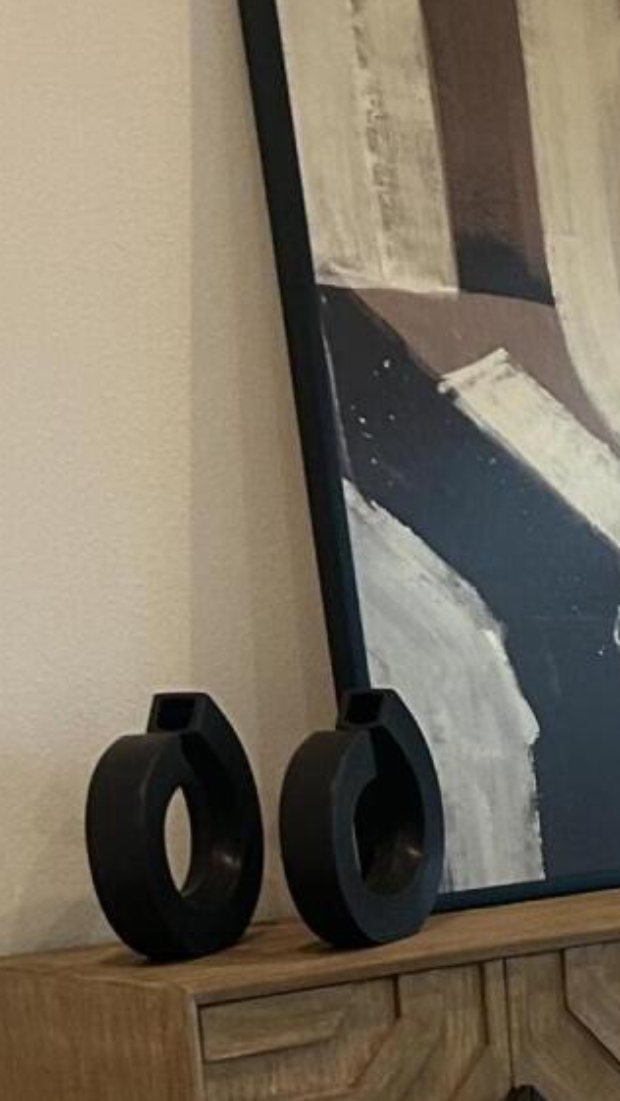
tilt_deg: -13.0
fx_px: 2949
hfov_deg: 10.7
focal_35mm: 101
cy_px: 1136
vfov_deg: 20.4
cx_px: 1336
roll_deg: -0.1
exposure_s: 1/60
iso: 160
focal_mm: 5.7
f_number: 1.5
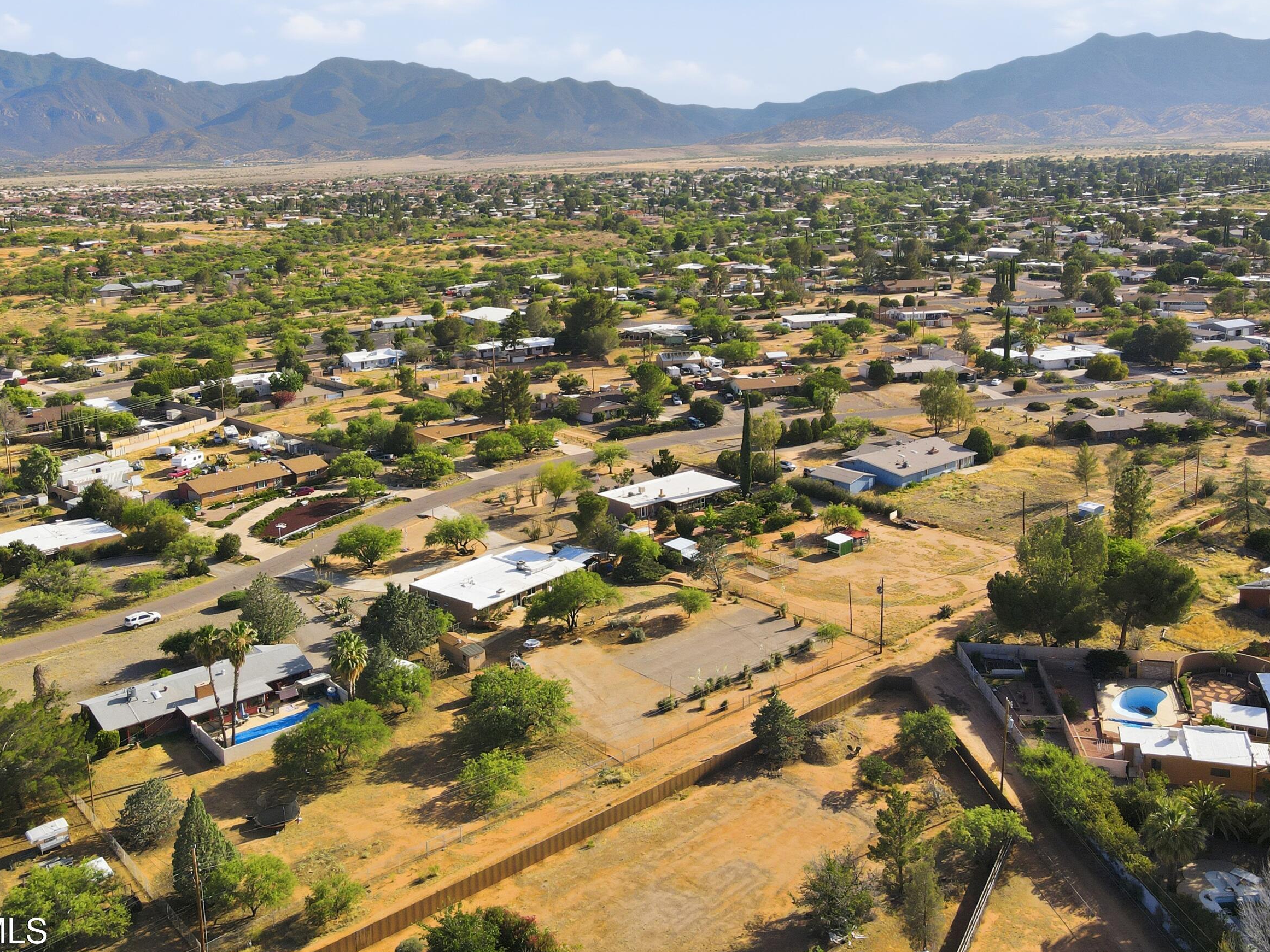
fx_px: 1137
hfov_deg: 58.3
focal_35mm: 31
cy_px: 373
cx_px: 661
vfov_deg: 45.2
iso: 100
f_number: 2.8
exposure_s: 1/640
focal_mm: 4.5
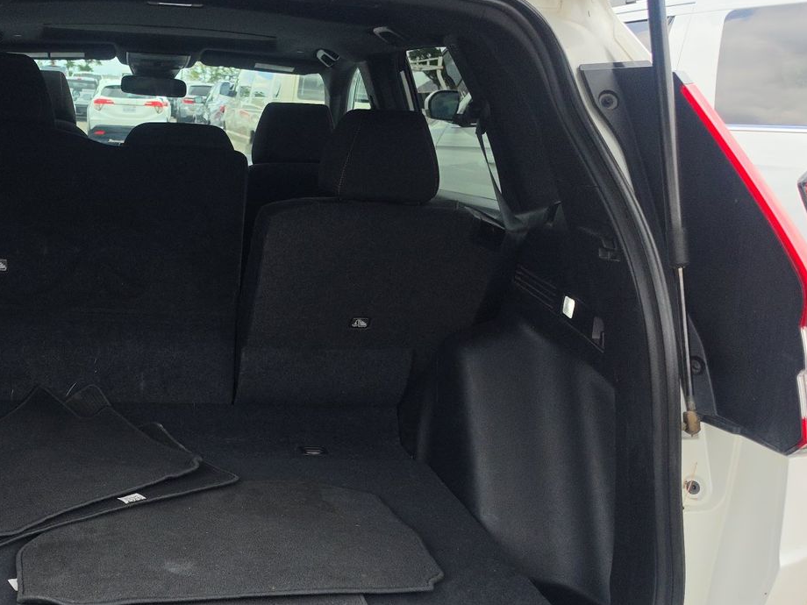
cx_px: 206
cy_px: 409
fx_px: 933
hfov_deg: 45.3
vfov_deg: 35.6
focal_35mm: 40
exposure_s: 1/2496
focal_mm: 6.5
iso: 63
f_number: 1.4
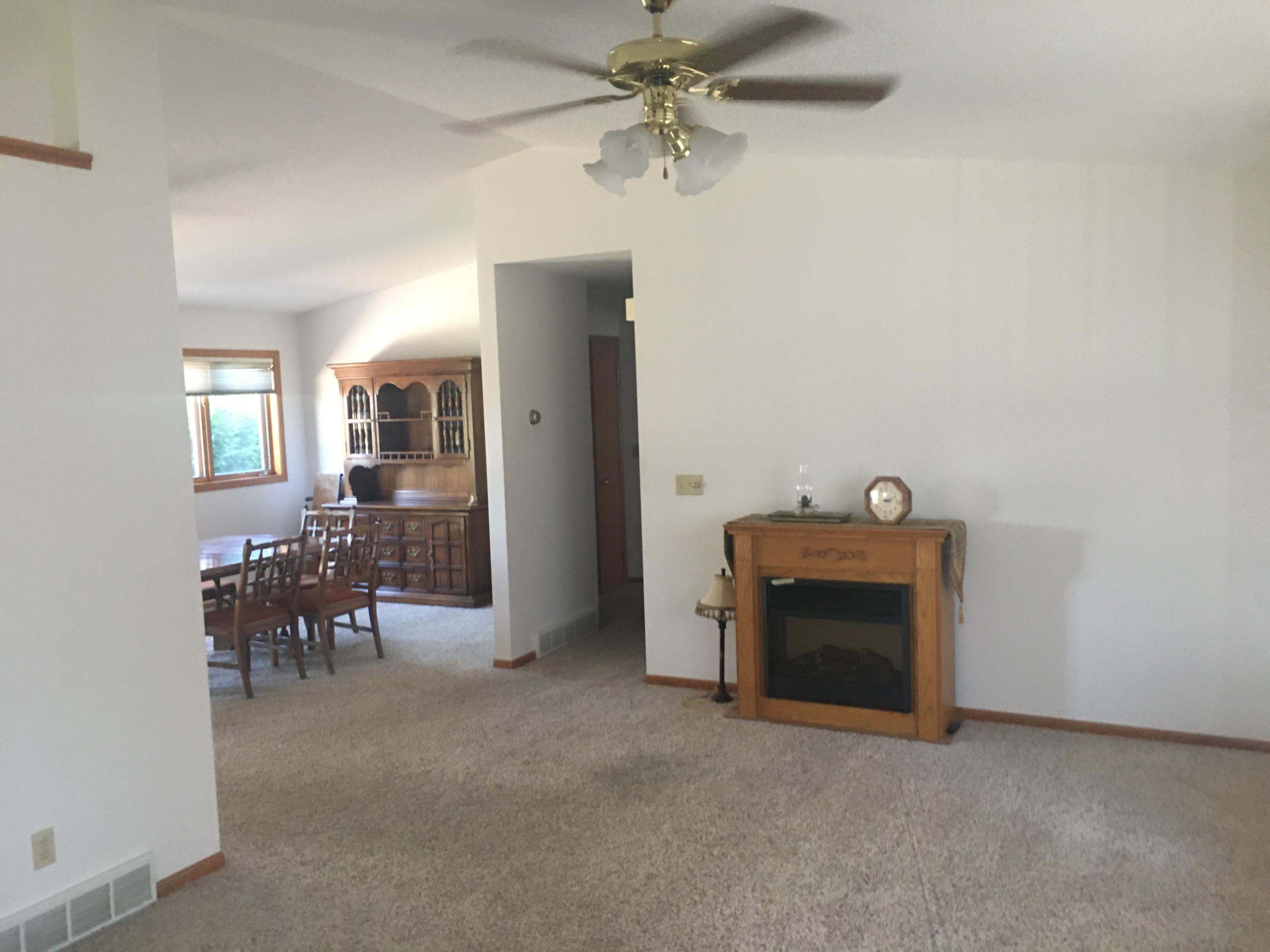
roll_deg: +2.7
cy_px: 476
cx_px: 635
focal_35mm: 29
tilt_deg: -5.5
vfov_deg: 48.2
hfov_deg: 61.7
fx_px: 1064
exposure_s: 1/8
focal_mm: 4.15
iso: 80
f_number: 2.2
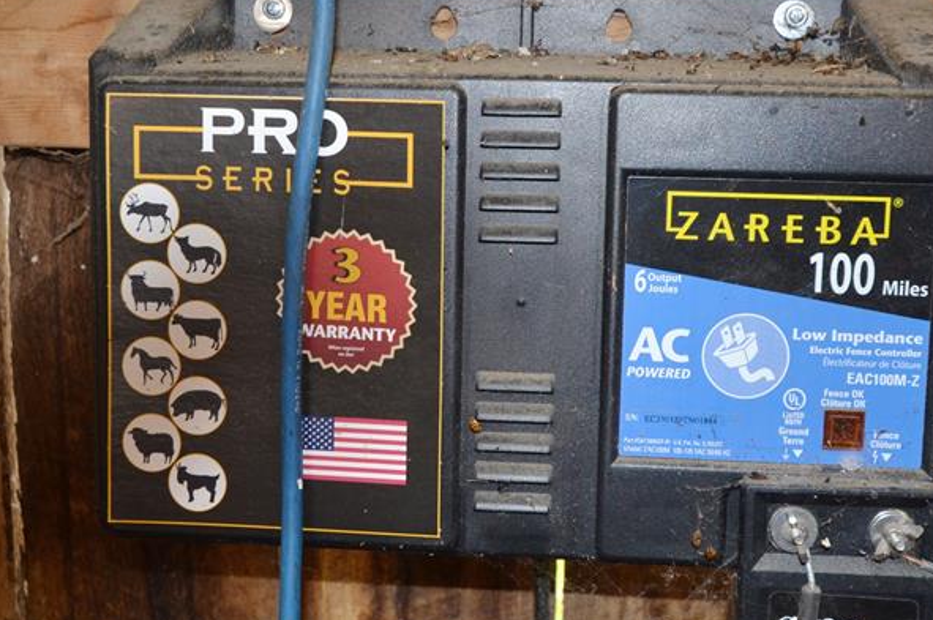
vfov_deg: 25.9
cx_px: 474
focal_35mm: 52
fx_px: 1347
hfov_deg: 38.2
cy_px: 270
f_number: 3.5
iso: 800
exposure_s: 1/60
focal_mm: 20
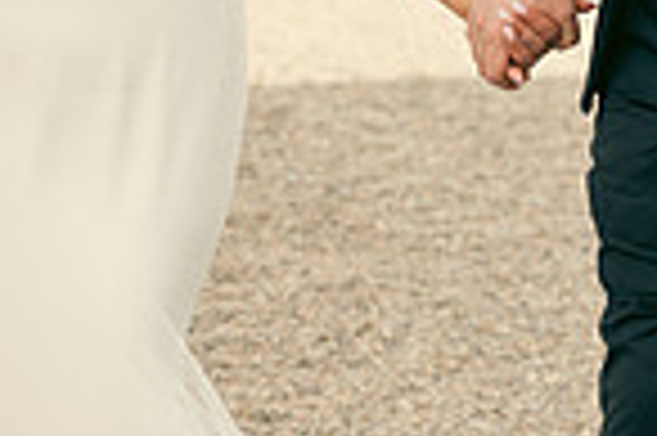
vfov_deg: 4.9
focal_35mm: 278
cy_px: -155
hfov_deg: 7.4
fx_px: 5068
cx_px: 225
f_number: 3.5
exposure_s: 1/400
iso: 125
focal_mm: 70
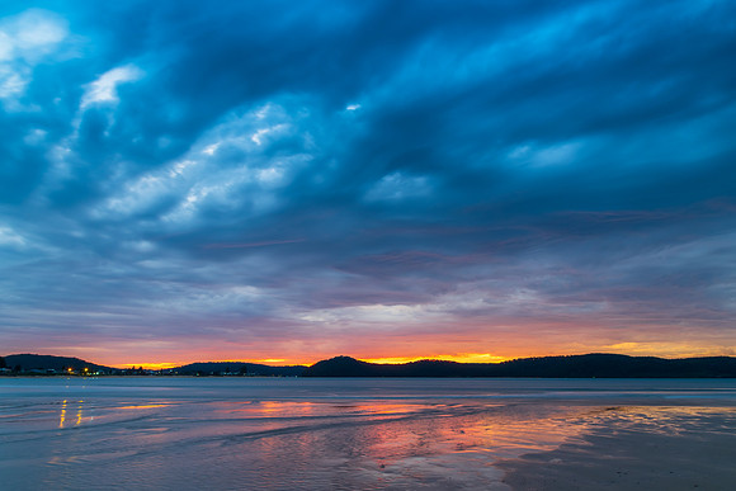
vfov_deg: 50.9
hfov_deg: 71.0
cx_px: 368
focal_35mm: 25
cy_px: 246
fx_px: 516
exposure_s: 4
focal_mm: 24
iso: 200
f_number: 8
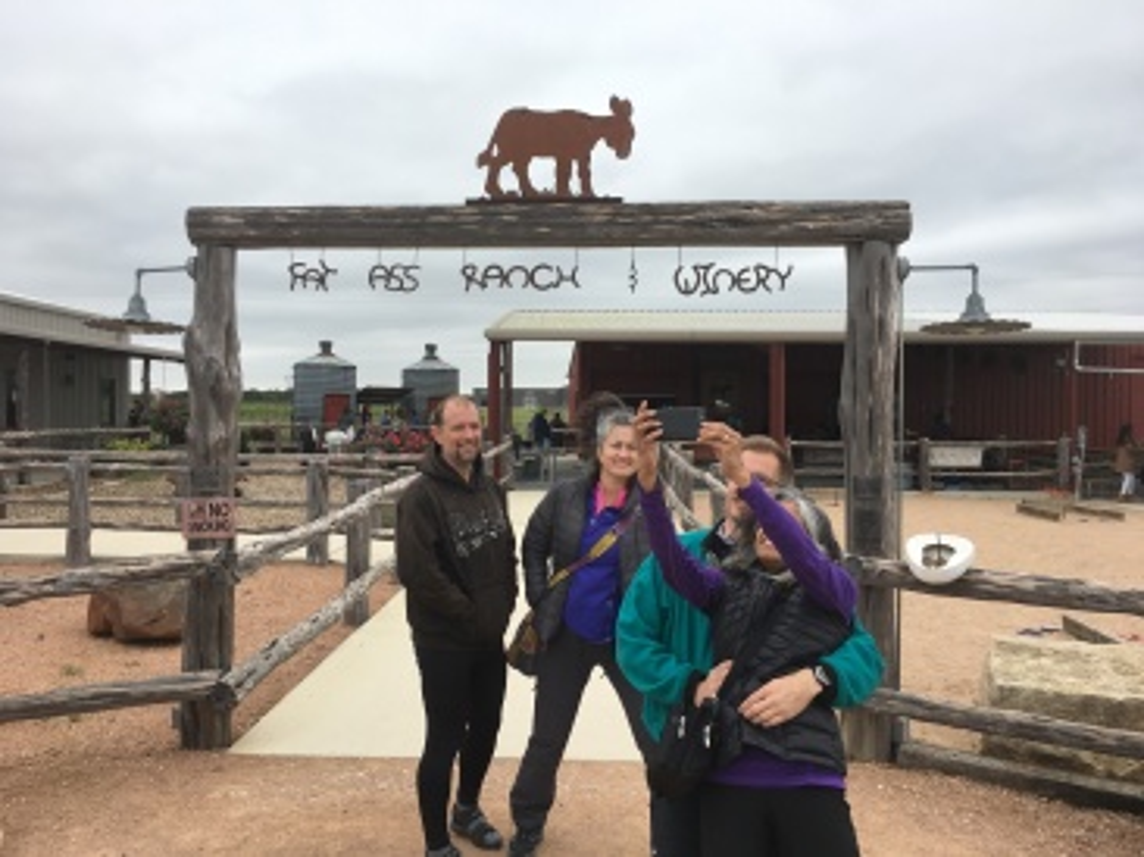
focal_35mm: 29
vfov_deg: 48.2
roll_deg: -0.1
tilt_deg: +0.2
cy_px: 428
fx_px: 958
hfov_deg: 61.7
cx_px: 572
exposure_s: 1/1115
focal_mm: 4.15
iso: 25
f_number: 2.2
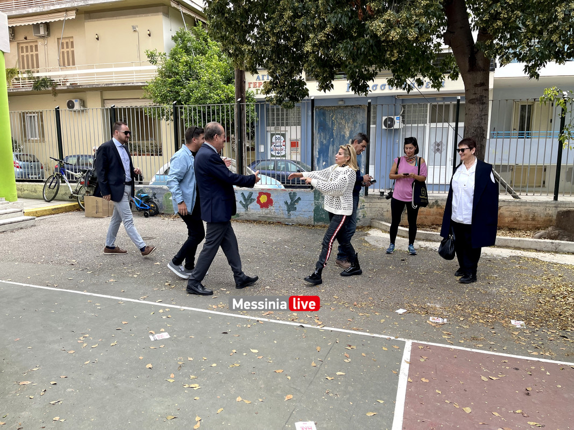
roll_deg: +3.0
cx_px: 287
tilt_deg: -10.1
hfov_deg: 67.3
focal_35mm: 26
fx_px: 431
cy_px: 215
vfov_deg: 53.1
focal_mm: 5.1
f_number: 1.6
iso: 32
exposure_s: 1/558
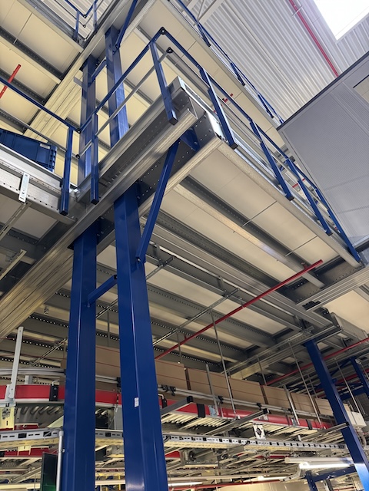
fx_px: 341
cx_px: 184
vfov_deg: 71.6
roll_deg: +13.3
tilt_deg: +40.3
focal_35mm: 24
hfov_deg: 56.8
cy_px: 246
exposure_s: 1/50
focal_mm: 6.76
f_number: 1.78
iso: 500
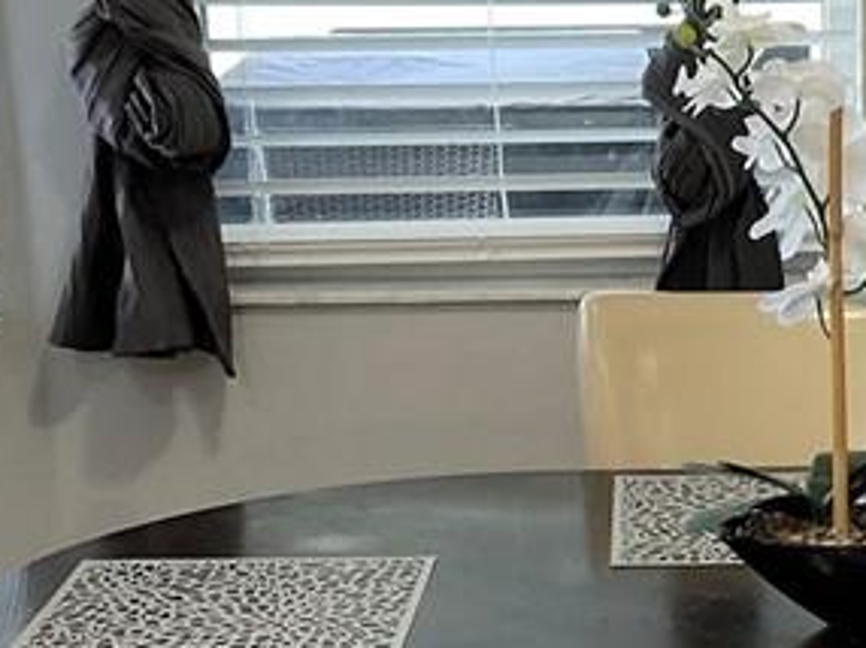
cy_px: 581
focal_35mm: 104
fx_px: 2600
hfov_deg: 18.5
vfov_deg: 14.1
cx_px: 827
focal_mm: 3
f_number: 1.8
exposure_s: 1/60
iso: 125
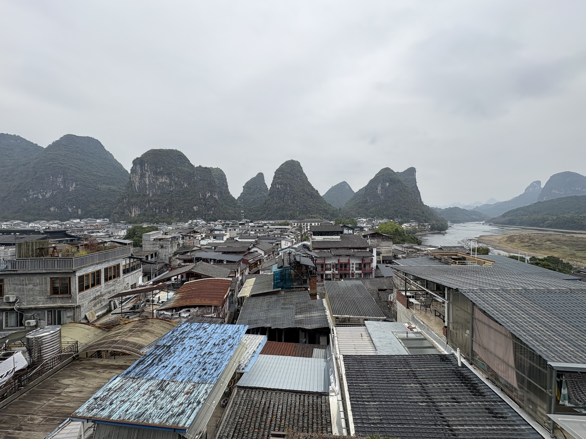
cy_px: 220
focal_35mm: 14
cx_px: 293
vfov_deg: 85.7
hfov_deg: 102.1
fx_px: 237
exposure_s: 1/993
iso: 40
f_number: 2.2
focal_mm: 2.22
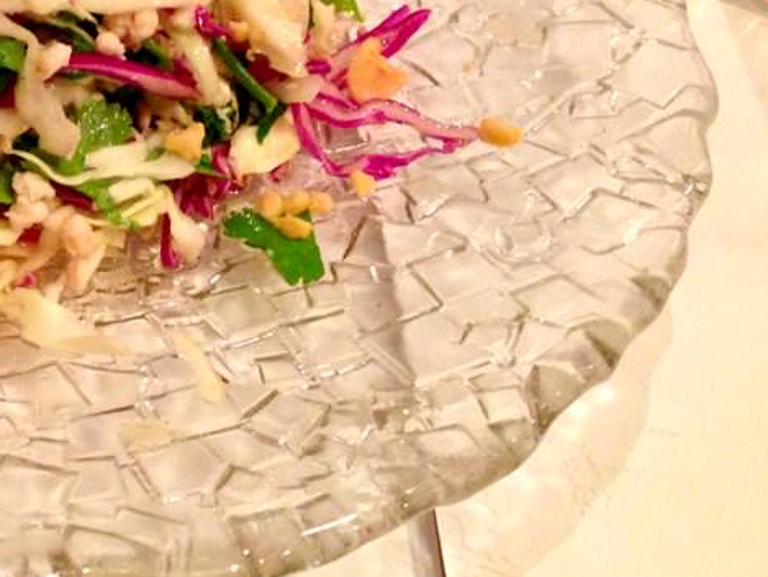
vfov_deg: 20.0
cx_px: -62
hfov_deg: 25.2
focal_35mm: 72
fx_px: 1598
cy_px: 49
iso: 400
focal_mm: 4.13
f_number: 2.4
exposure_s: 1/17
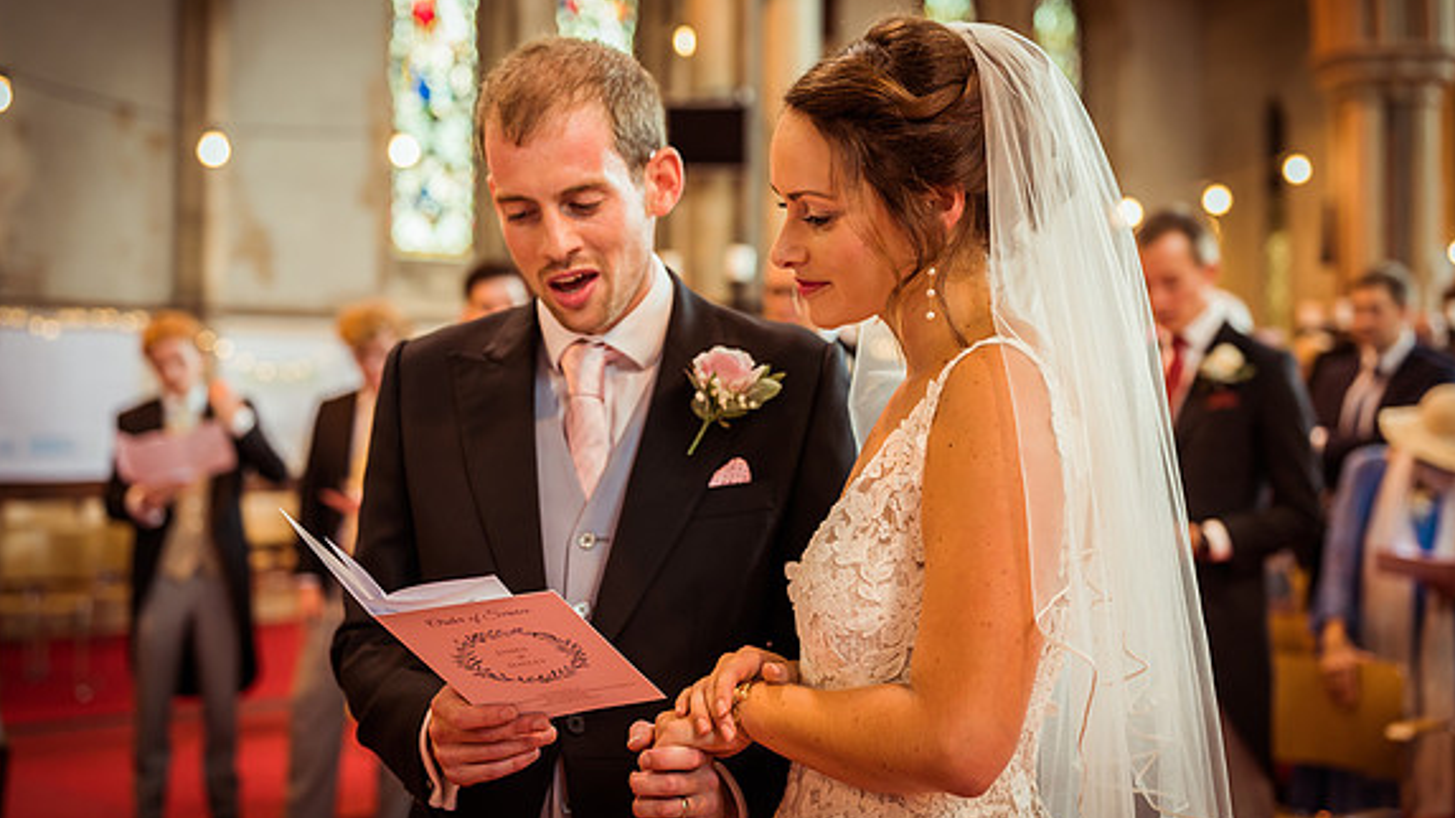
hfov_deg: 39.2
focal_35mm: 53
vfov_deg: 22.6
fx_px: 2044
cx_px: 731
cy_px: 368
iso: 900
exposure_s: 1/125
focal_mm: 50
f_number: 2.8
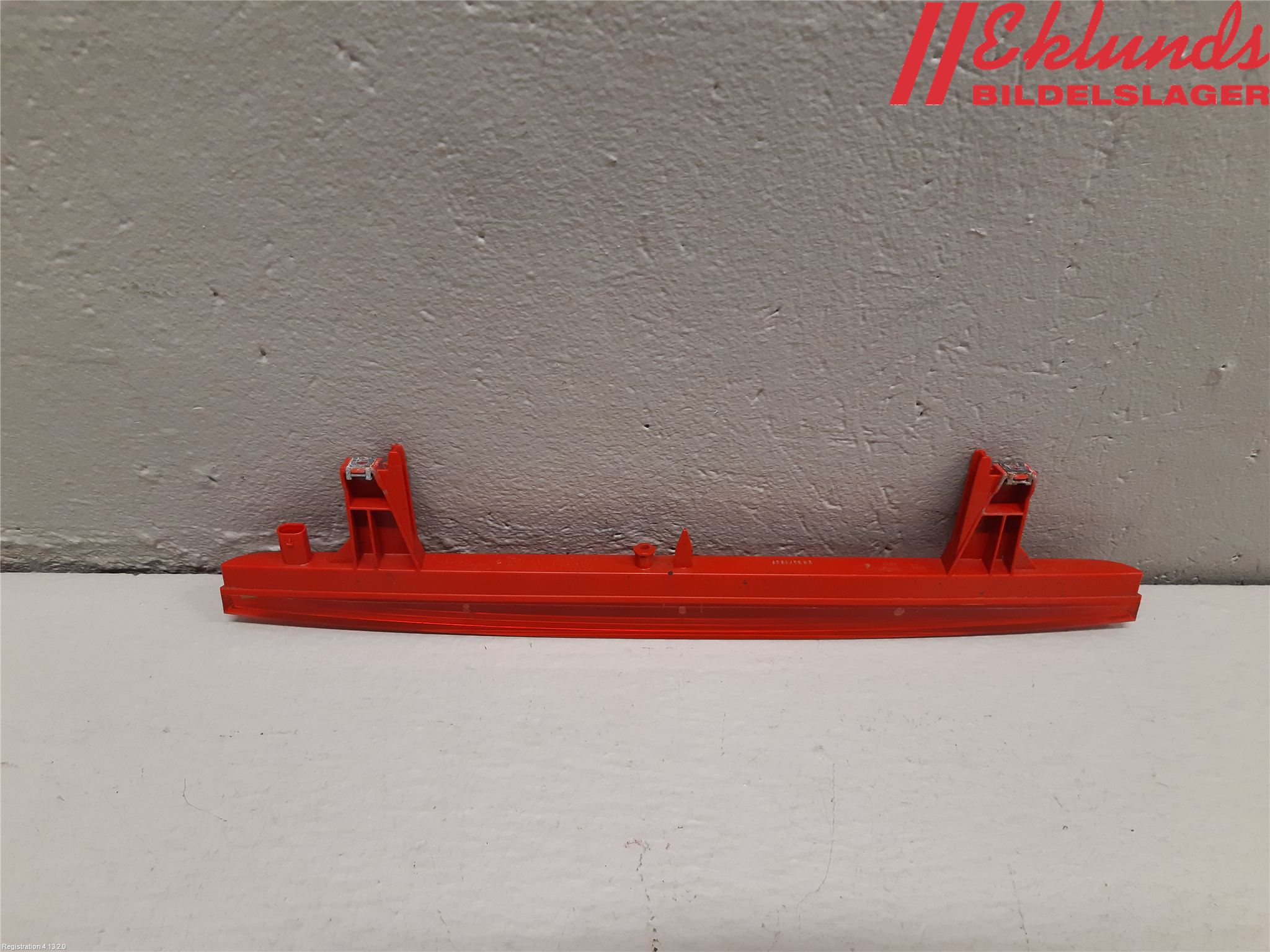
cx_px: 635
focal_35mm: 26
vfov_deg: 53.1
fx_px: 954
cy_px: 476
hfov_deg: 67.3
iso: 160
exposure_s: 1/50
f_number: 1.7
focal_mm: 3.93
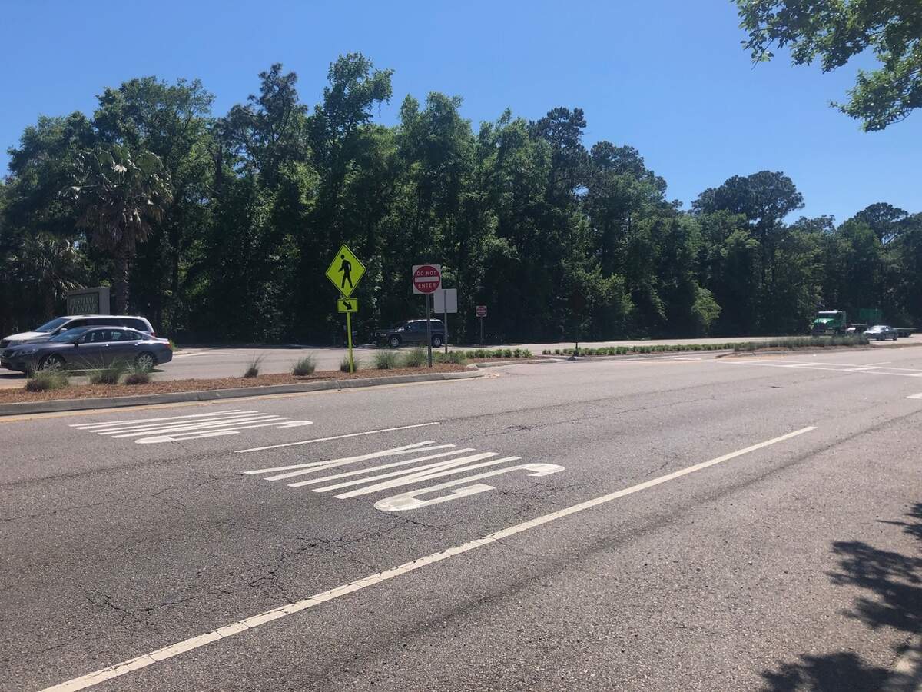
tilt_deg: -5.2
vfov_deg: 49.7
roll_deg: -0.5
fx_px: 746
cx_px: 461
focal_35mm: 28
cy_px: 346
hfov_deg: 63.4
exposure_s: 1/2208
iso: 20
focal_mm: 3.99
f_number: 1.8
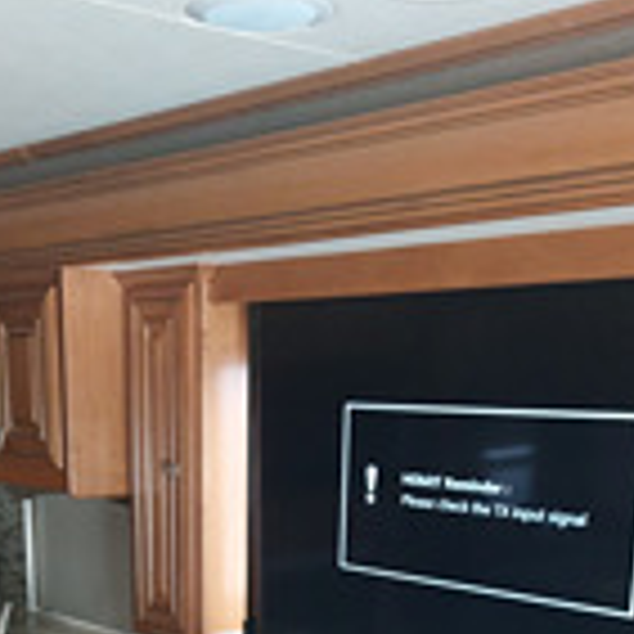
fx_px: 1243
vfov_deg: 24.9
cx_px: 216
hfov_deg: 28.4
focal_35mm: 60
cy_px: 823
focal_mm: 5.23
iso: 500
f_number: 1.8
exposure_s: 1/60
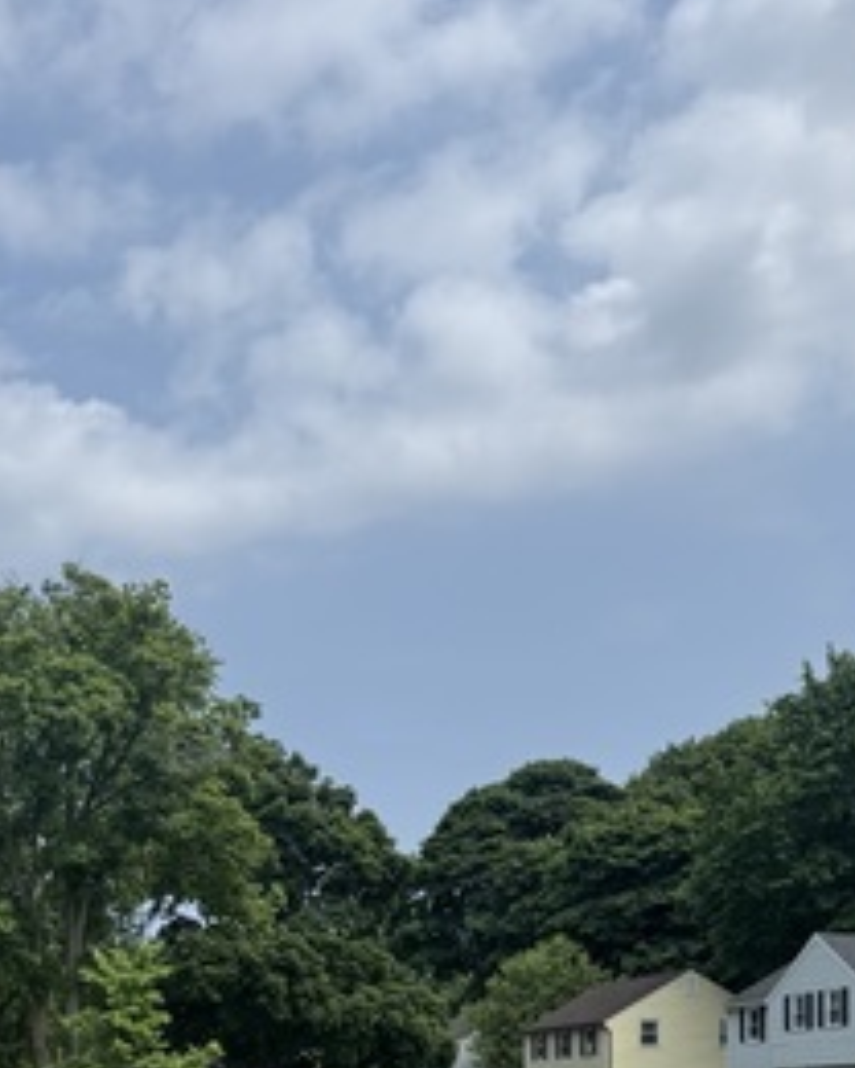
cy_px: 1103
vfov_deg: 29.1
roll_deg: +0.7
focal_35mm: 60
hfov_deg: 25.0
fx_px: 1898
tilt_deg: +1.0
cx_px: 169
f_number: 1.78
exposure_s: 1/5814
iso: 80
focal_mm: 6.76
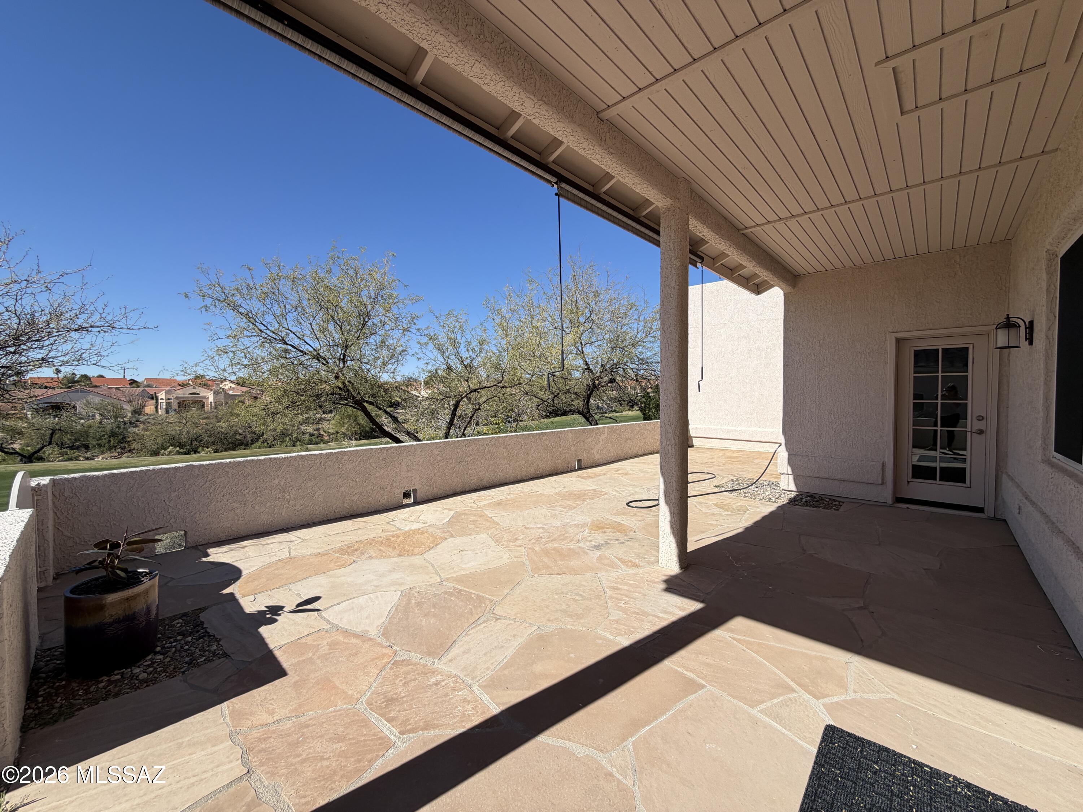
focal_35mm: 14
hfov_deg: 102.1
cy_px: 406
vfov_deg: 85.7
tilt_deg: -1.8
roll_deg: -0.2
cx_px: 542
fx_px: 438
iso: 20
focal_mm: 2.22
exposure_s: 1/1068
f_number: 2.2
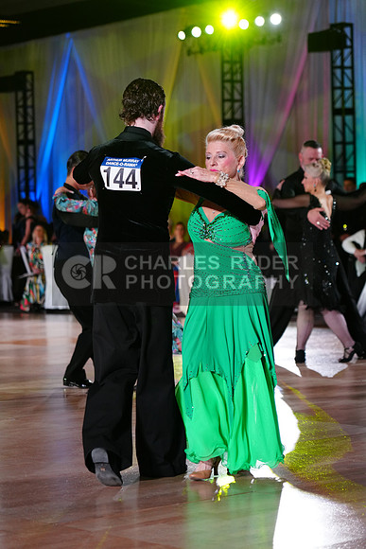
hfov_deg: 13.0
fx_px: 1600
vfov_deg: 19.5
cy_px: 274
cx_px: 183
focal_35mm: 105
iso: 2000
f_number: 4
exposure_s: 1/320
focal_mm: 105
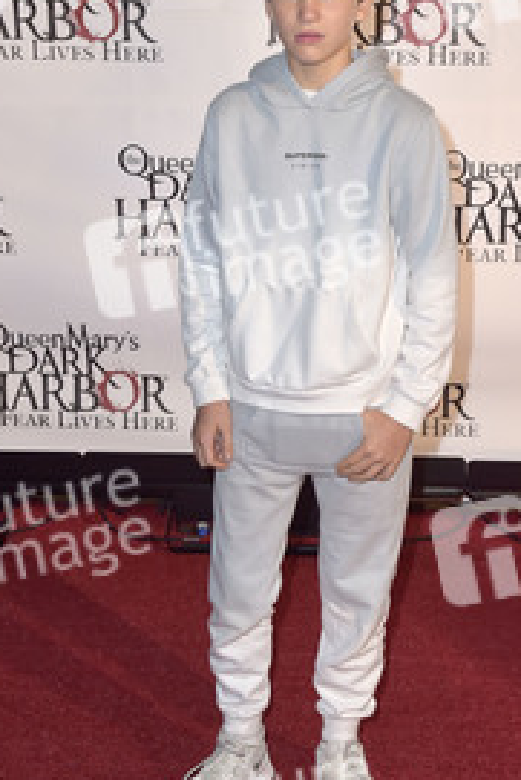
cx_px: 318
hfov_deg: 24.2
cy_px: 394
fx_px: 1214
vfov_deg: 35.6
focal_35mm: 56
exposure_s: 1/250
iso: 400
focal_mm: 38
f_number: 5.6
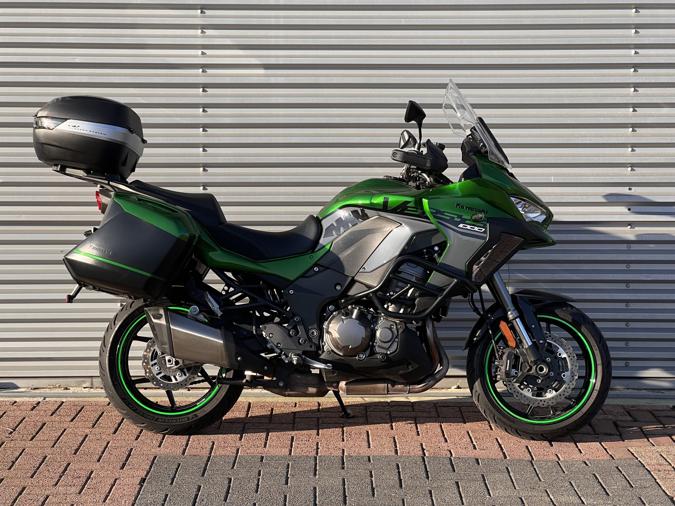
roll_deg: +0.4
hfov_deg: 25.3
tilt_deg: -5.9
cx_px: 338
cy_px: 253
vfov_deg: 19.1
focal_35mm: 77
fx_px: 1501
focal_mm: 9
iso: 32
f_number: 2.8
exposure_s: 1/183
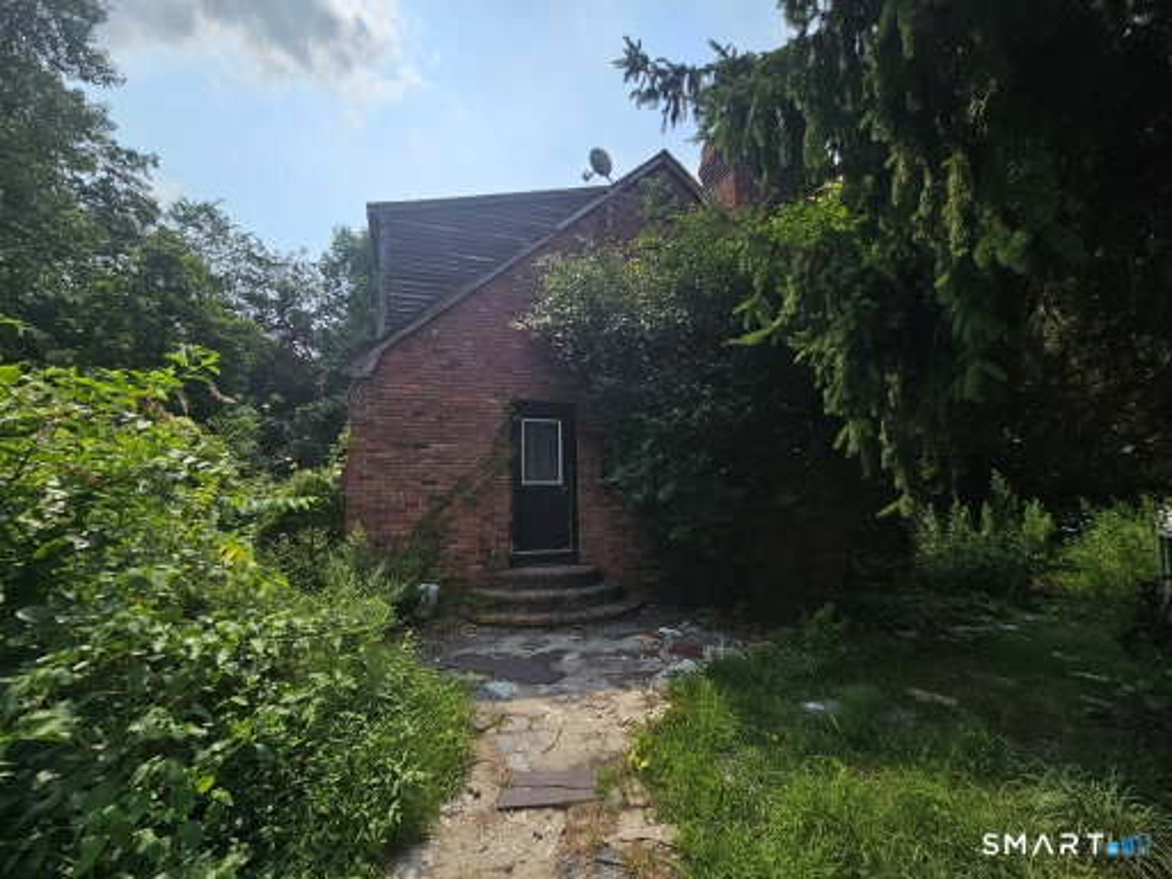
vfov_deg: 89.9
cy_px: 440
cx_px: 586
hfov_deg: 106.2
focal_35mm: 13
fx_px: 440
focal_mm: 2.2
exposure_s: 1/2544
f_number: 2.2
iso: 50
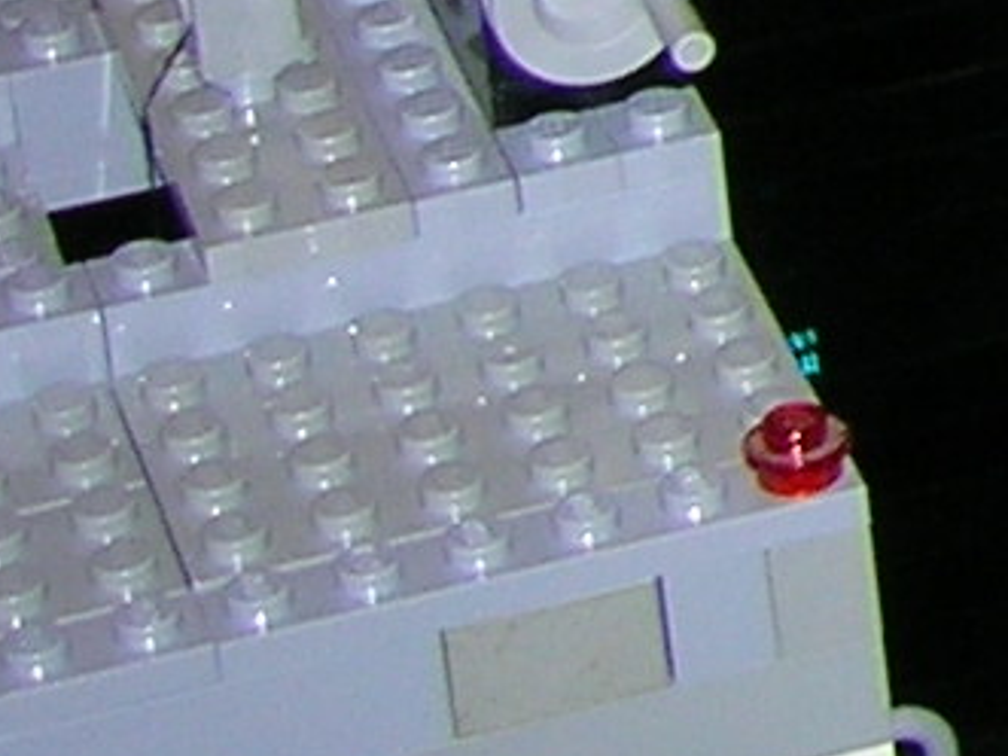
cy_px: -1265
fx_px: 7743
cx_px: 3810
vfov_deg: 5.3
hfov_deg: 6.3
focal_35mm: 266
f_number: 2.9
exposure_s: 1/60.1
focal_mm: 5.7
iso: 50
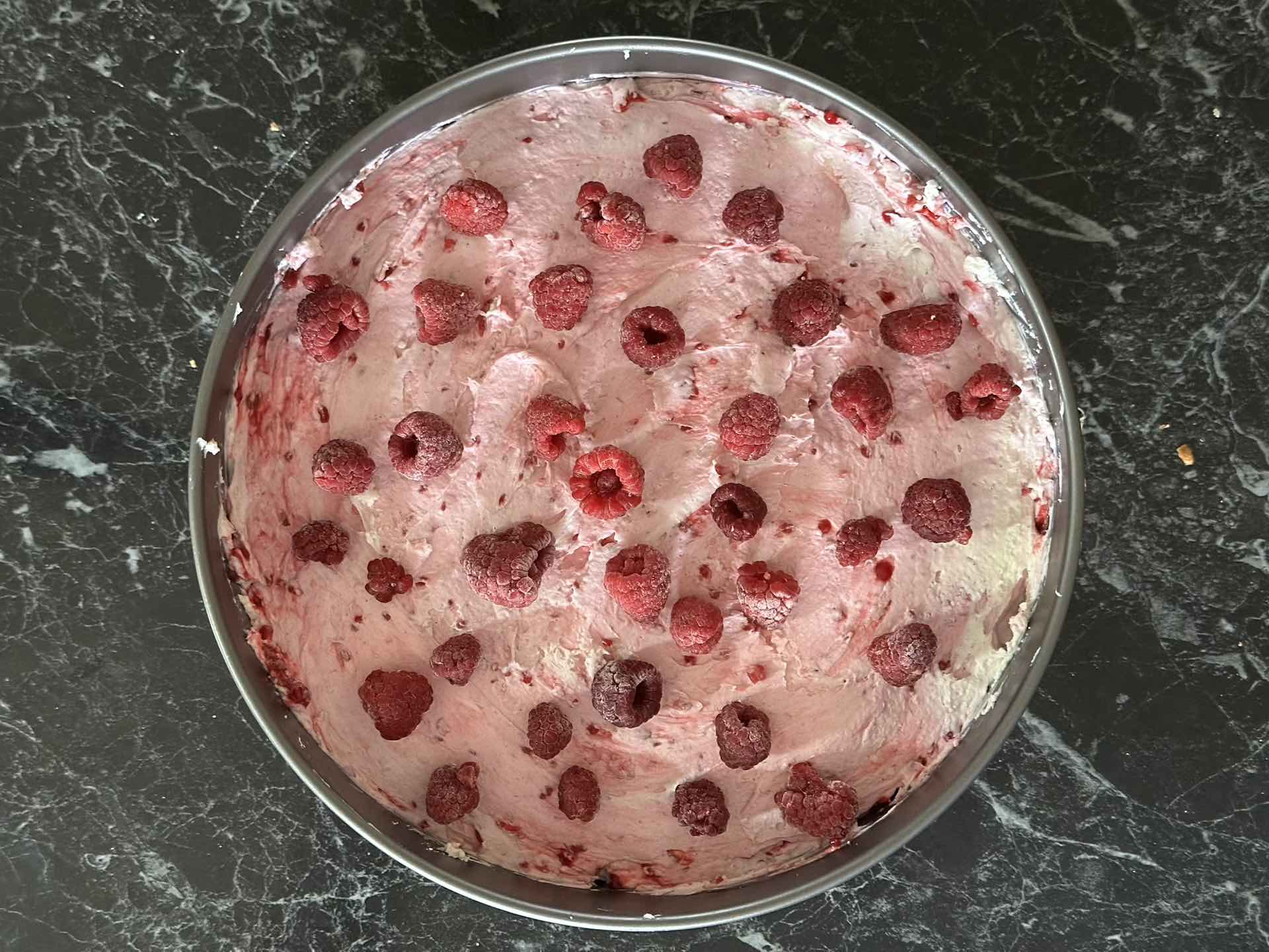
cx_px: 634
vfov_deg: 30.3
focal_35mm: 48
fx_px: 1760
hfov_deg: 39.7
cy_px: 476
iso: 500
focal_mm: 6.86
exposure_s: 1/32
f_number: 1.78
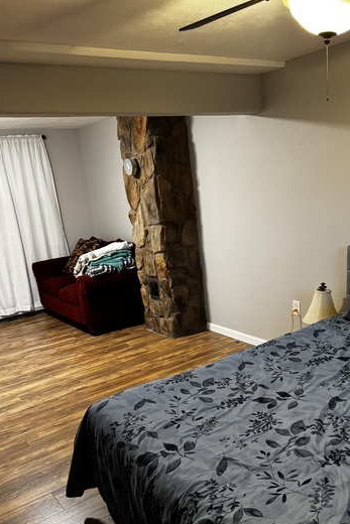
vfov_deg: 58.0
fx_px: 466
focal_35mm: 32
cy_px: 327
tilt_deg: -18.3
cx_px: 216
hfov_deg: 40.9
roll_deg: +5.8
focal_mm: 6.76
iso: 500
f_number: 1.78
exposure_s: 1/60
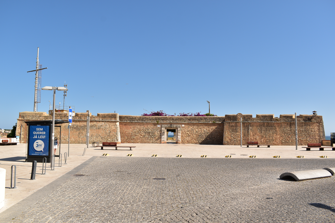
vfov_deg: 43.6
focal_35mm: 30
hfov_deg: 61.9
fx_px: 279
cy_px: 112
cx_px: 168
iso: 100
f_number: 8
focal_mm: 20
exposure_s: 1/320
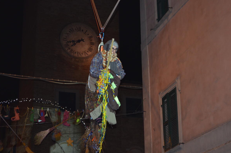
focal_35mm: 79
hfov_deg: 25.7
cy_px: 76
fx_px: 506
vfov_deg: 17.2
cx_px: 115
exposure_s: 1/60
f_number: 5.6
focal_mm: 52
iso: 500
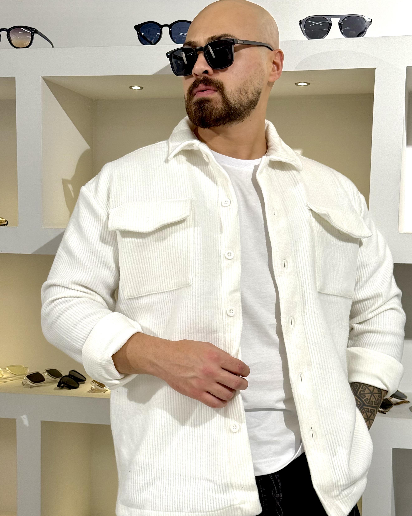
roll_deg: +0.0
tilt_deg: -4.0
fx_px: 869
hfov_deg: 26.7
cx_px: 230
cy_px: 296
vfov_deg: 33.0
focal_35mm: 57
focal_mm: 6.76
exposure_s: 1/100
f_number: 1.78
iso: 50
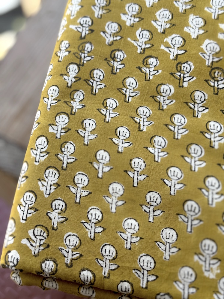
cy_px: 150
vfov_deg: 39.7
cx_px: 112
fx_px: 414
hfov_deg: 30.3
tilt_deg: -67.1
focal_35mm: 48
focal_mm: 6.76
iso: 64
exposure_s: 1/507
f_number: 1.78
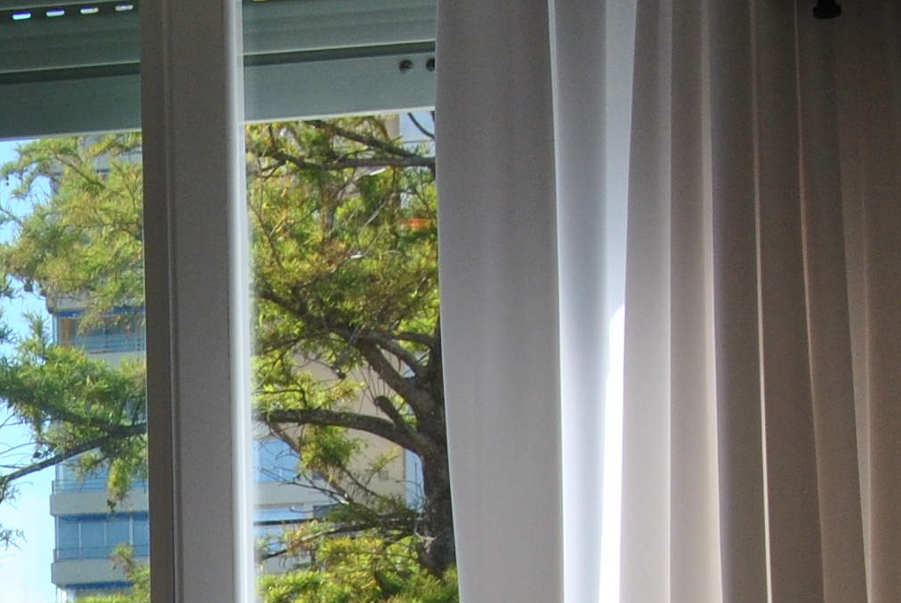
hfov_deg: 13.2
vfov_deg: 8.7
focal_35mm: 150
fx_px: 3758
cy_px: 1137
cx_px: -244
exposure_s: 1/200
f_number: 10
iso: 200
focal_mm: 26
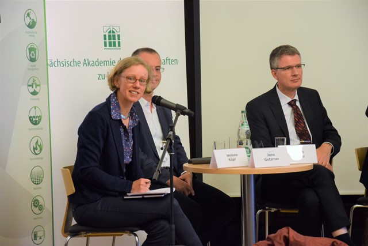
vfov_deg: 10.2
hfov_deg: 15.2
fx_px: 1380
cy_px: 123
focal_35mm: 135
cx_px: 184
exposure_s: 1/60
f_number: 5.6
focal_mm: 90
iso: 1600
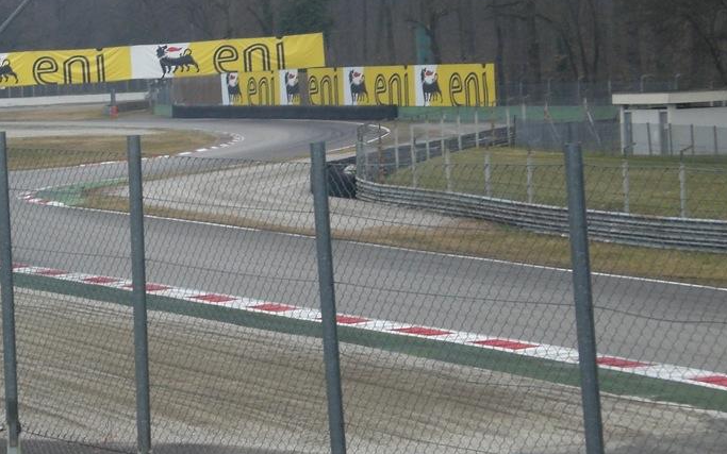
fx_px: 3210
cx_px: 229
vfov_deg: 8.1
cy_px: 176
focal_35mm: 162
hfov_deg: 12.9
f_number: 5
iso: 100
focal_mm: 14.49
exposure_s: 1/125
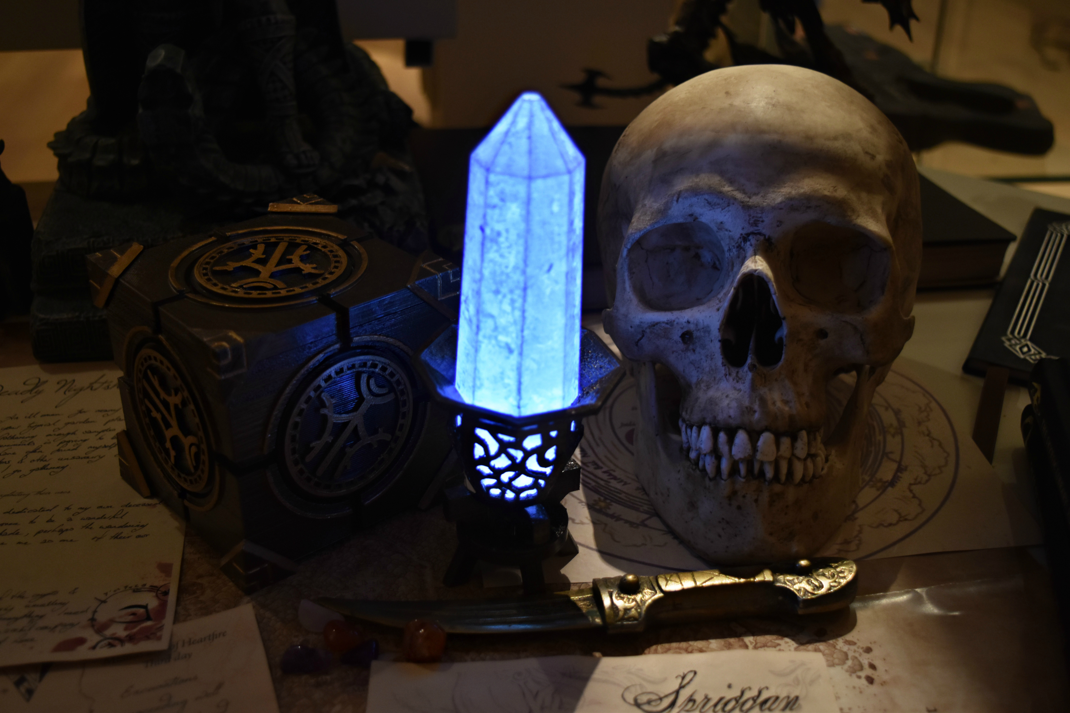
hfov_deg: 46.4
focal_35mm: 42
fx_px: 1248
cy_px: 356
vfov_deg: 31.9
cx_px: 535
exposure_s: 1/25
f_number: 4.2
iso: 800
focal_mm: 28
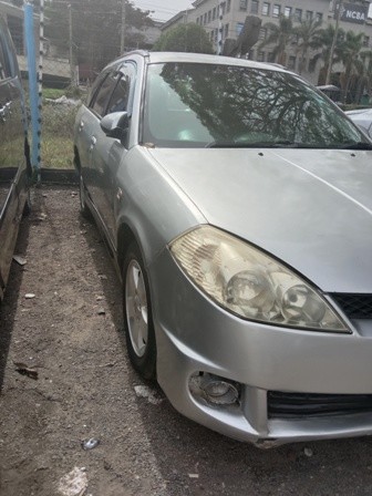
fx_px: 373
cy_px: 248
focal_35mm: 26
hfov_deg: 53.1
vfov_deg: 67.3
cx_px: 186
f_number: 2.2
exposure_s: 1/746
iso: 100
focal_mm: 3.65
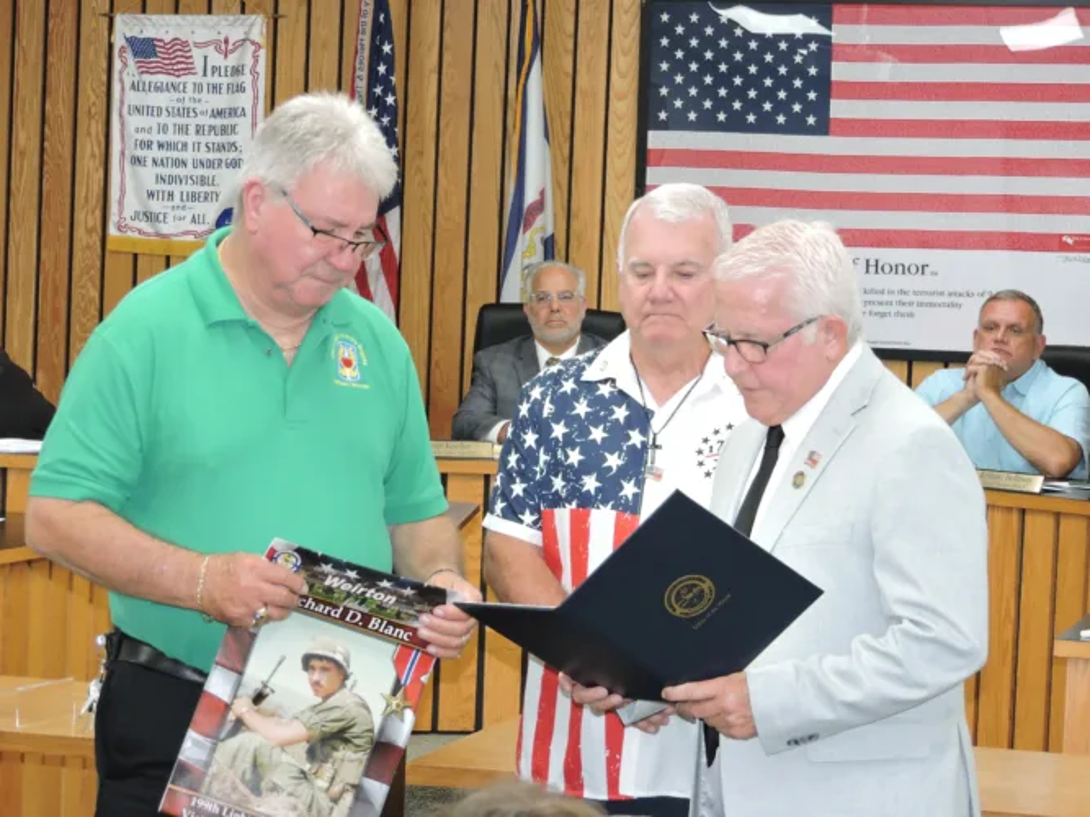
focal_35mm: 105
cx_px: 545
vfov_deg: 14.1
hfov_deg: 18.7
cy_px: 408
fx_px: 3306
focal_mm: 18.7
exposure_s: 1/60
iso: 640
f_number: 4.2
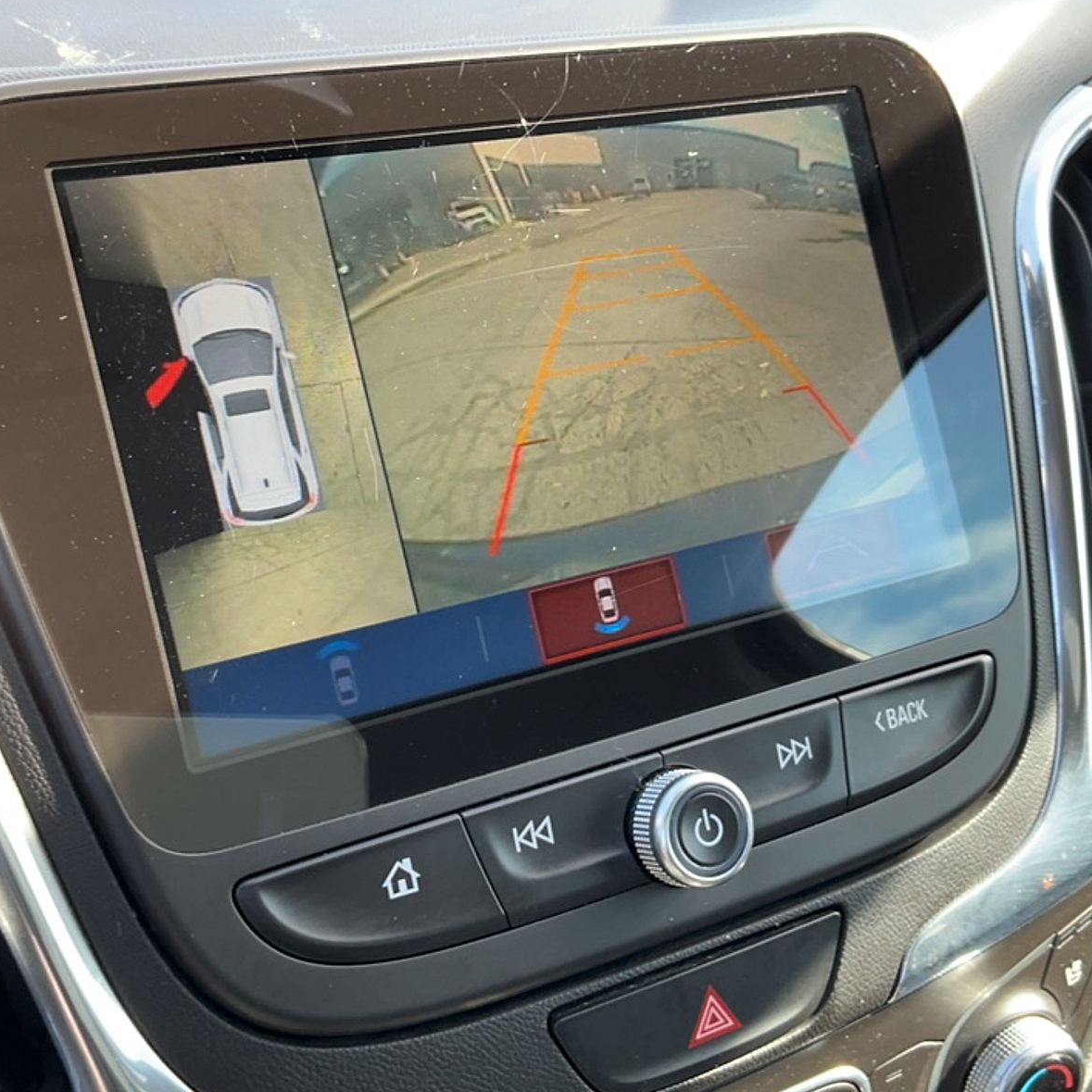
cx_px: 551
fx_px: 1285
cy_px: 544
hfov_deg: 46.0
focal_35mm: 36
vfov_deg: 46.0
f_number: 1.8
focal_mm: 3
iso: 16
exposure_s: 1/60
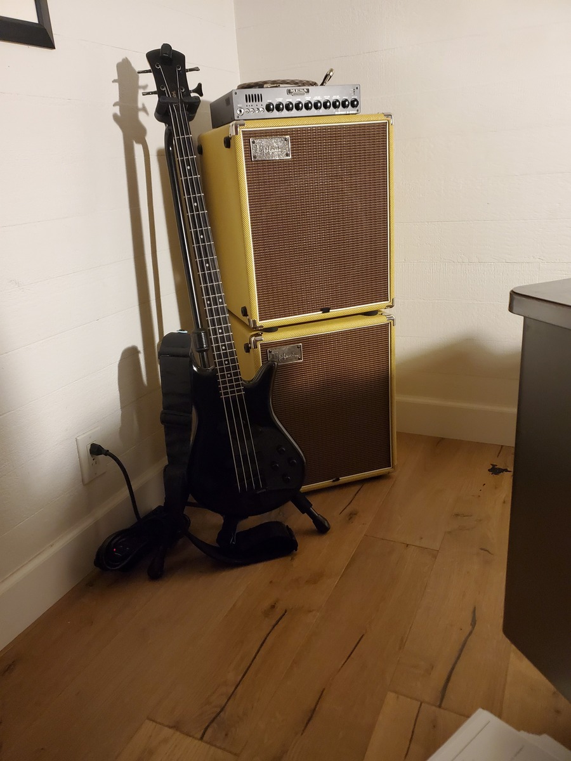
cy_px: 380
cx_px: 286
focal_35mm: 26
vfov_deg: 67.3
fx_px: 572
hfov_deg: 53.1
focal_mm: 4.3
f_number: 1.5
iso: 640
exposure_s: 1/30
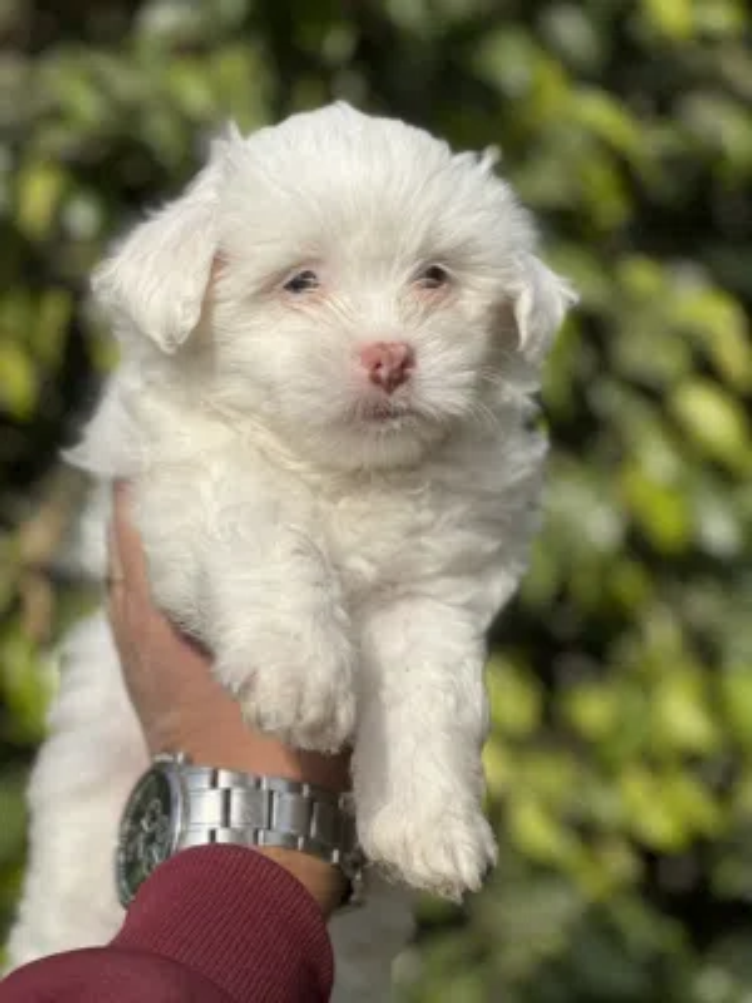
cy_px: 502
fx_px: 2230
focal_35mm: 77
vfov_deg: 25.3
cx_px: 376
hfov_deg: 19.1
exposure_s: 1/1468
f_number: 2.8
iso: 32
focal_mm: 9
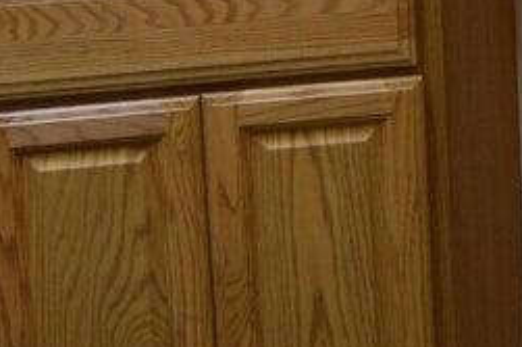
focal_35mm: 166
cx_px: 633
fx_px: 2405
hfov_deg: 12.1
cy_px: -156
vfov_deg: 8.1
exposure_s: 1/60
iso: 450
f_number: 3.5
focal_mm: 18
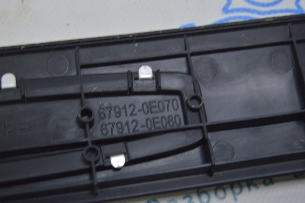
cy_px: 102
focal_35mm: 82
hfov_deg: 24.6
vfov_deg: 16.5
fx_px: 698
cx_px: 152
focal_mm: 55
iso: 400
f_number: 5.6
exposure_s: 1/20
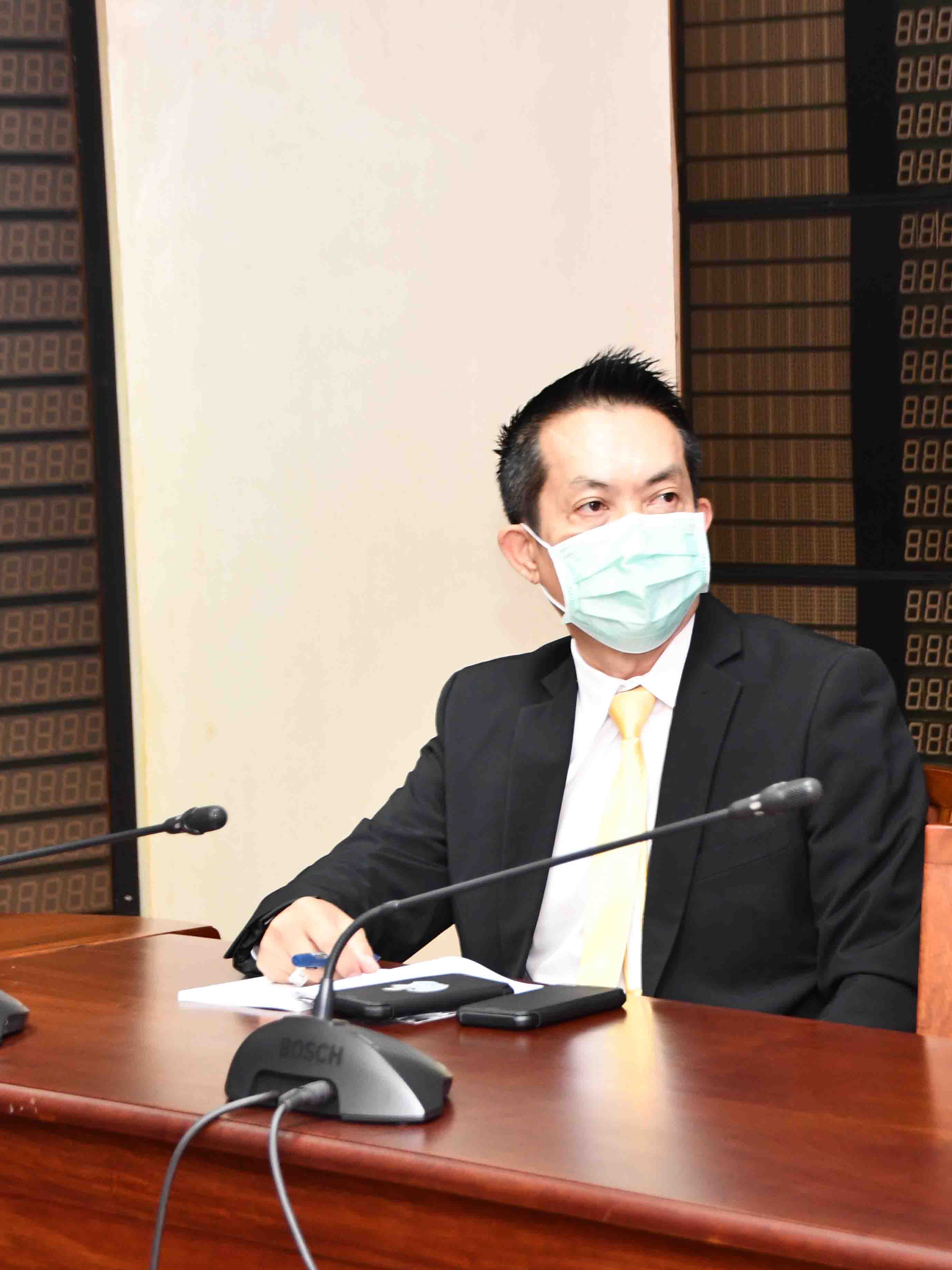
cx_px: 554
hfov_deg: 11.0
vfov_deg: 14.6
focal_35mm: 135
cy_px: 634
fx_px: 4950
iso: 2000
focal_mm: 62
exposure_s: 1/60
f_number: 5
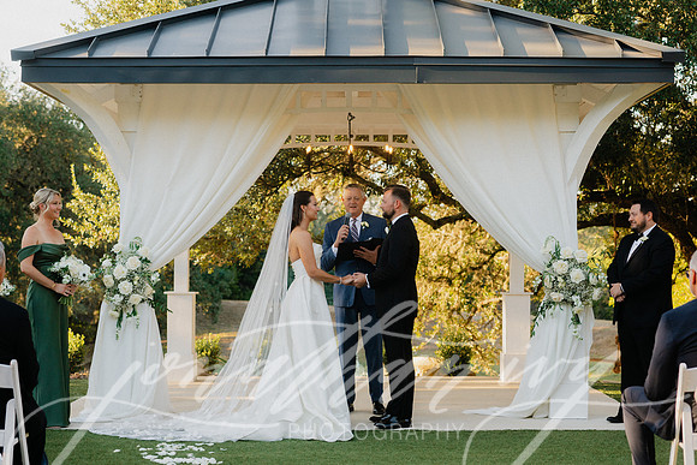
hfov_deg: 27.9
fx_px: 1405
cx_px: 348
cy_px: 232
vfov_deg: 18.8
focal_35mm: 73
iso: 400
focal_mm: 70
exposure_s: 1/500
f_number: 4
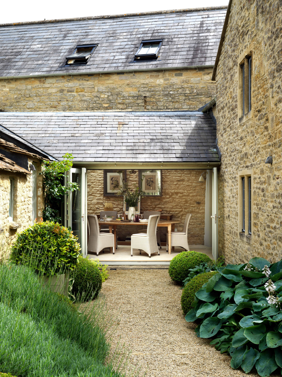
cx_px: 141
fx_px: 511
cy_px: 188
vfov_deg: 40.4
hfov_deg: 30.9
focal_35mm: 47
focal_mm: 60
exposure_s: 1/8
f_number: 22
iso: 100
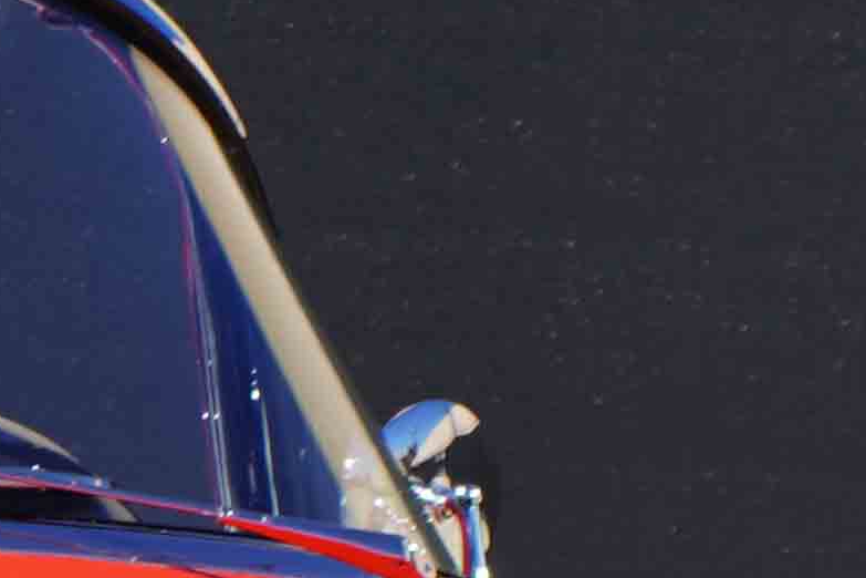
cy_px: 1607
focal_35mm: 314
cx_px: 1373
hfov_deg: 6.5
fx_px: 7553
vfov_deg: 4.2
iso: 100
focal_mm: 41
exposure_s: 1/160
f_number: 11
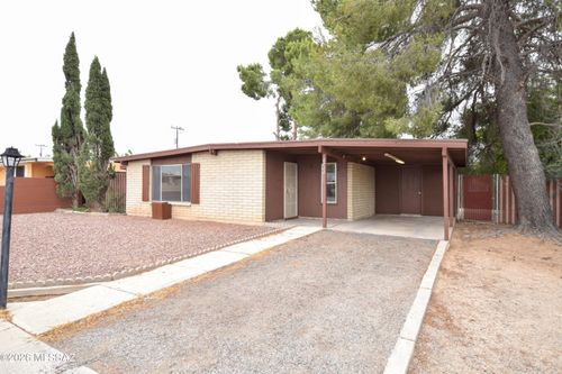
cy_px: 187
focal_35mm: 20
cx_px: 281
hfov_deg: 85.4
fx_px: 304
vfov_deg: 63.2
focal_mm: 13
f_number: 9
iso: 400
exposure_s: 1/200
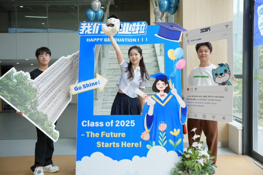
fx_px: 289
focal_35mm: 40
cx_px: 132
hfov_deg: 49.0
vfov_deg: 33.8
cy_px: 88
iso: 1250
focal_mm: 39.5
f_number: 5
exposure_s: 1/400
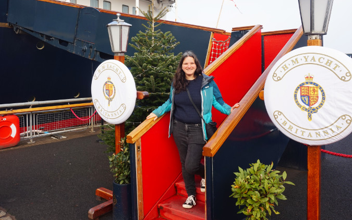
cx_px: 200
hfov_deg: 64.4
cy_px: 86
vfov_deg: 42.9
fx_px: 278
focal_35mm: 29
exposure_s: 1/80
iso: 100
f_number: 8
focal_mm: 16
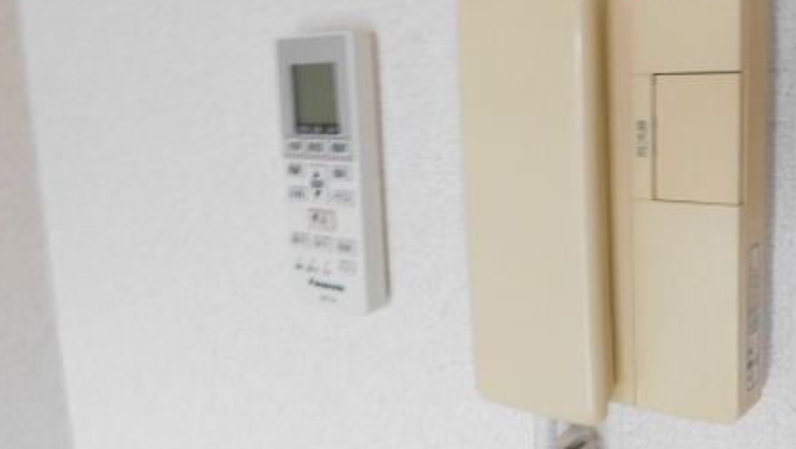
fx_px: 760
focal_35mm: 36
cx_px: 463
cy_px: 174
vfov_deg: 32.8
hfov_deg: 55.0
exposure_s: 1/13
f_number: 3
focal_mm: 4
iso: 400
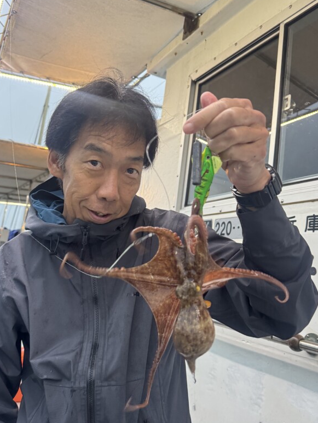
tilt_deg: +7.8
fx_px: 379
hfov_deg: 45.4
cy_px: 222
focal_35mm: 31
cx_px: 146
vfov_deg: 58.3
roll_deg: -6.1
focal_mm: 6.76
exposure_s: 1/60
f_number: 1.78
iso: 400
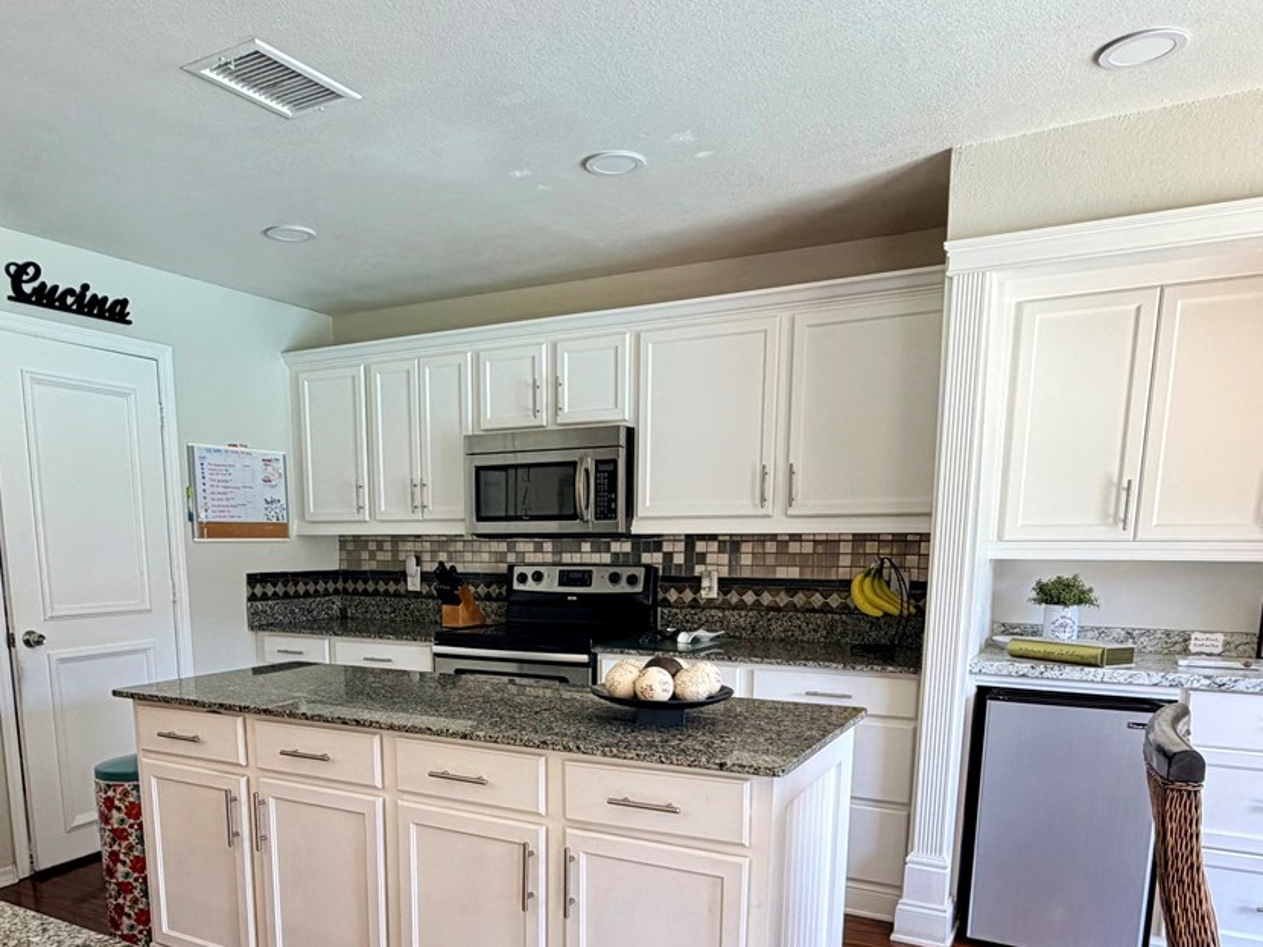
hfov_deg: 65.1
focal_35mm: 27
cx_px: 555
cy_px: 717
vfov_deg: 49.2
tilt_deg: -10.6
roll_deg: +0.2
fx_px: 985
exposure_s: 1/121
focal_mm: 2.22
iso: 125
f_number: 2.2
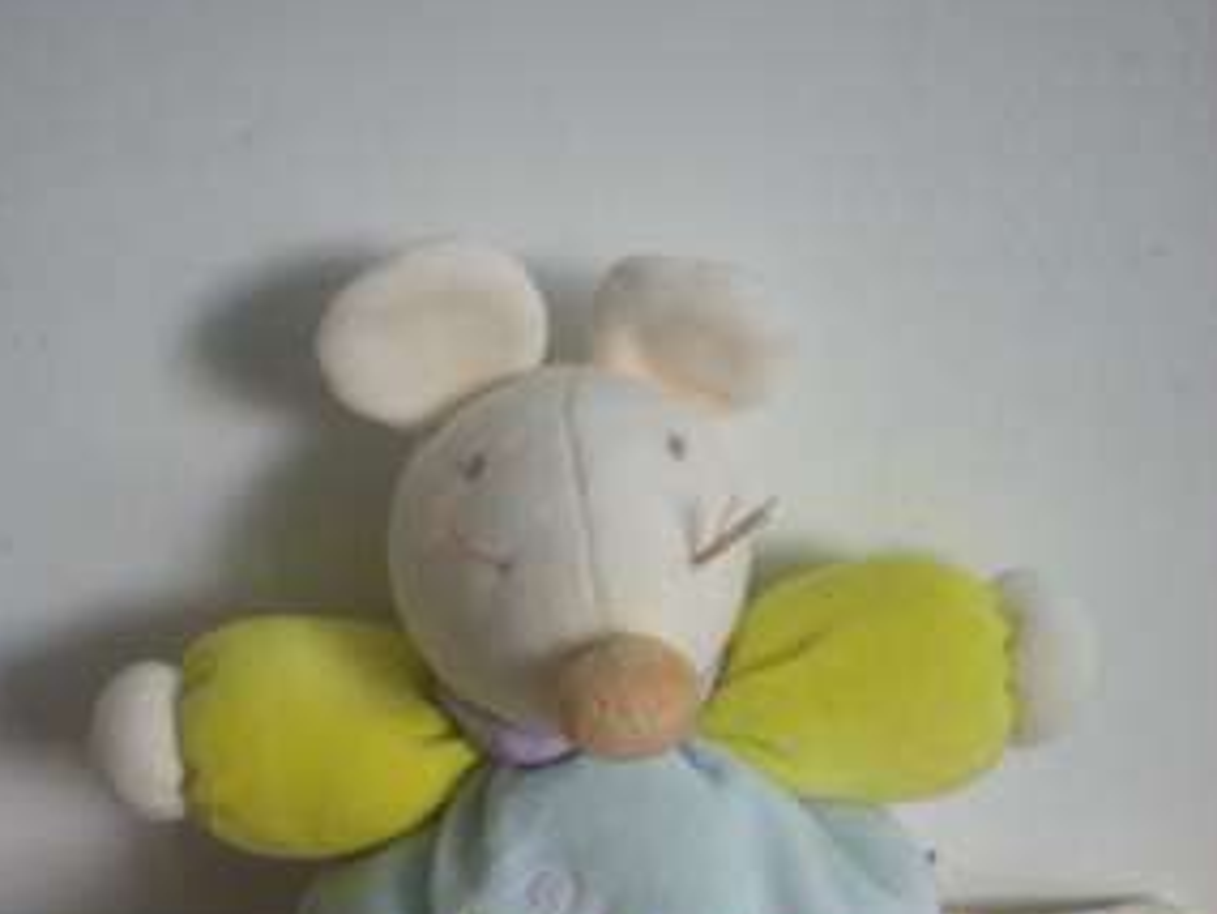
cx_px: 602
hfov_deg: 36.8
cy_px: 782
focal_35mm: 52
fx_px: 1829
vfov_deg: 27.3
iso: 200
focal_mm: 6.3
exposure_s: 1/35.8
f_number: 3.1
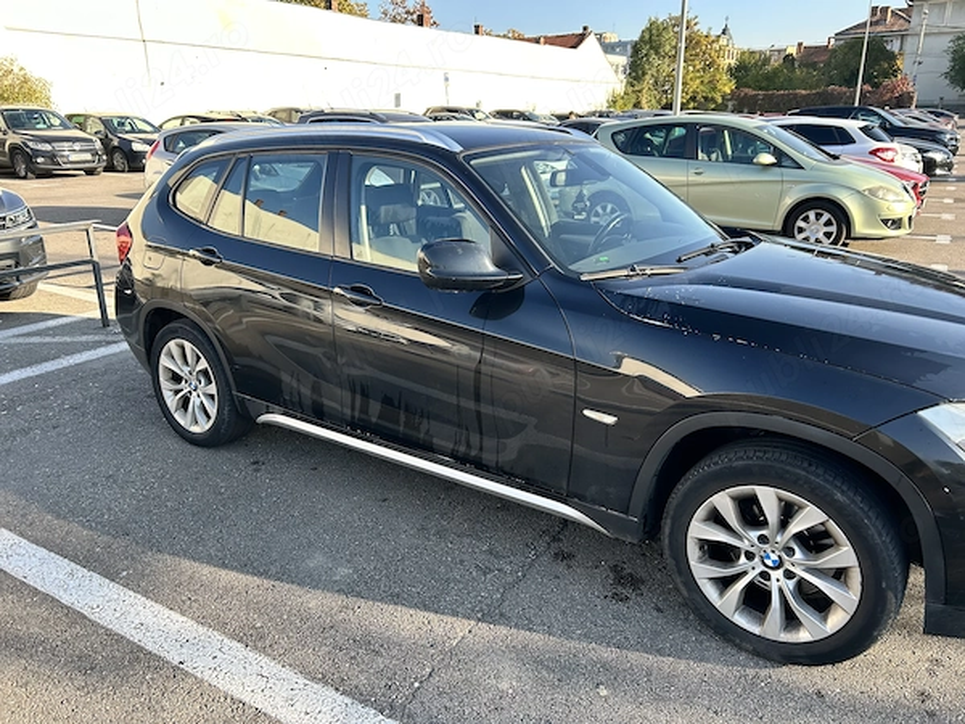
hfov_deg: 67.3
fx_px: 725
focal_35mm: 26
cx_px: 482
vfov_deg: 53.1
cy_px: 362
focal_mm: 5.7
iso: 50
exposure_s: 1/674
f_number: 1.5
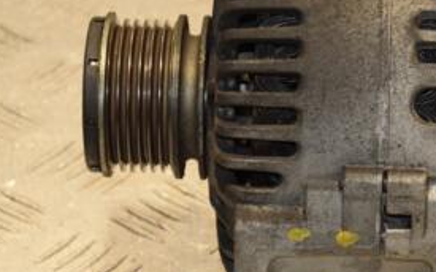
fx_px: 2615
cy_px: 128
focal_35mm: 220
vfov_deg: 6.0
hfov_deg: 9.5
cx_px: 415
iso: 800
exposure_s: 1/160
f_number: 5.3
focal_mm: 66
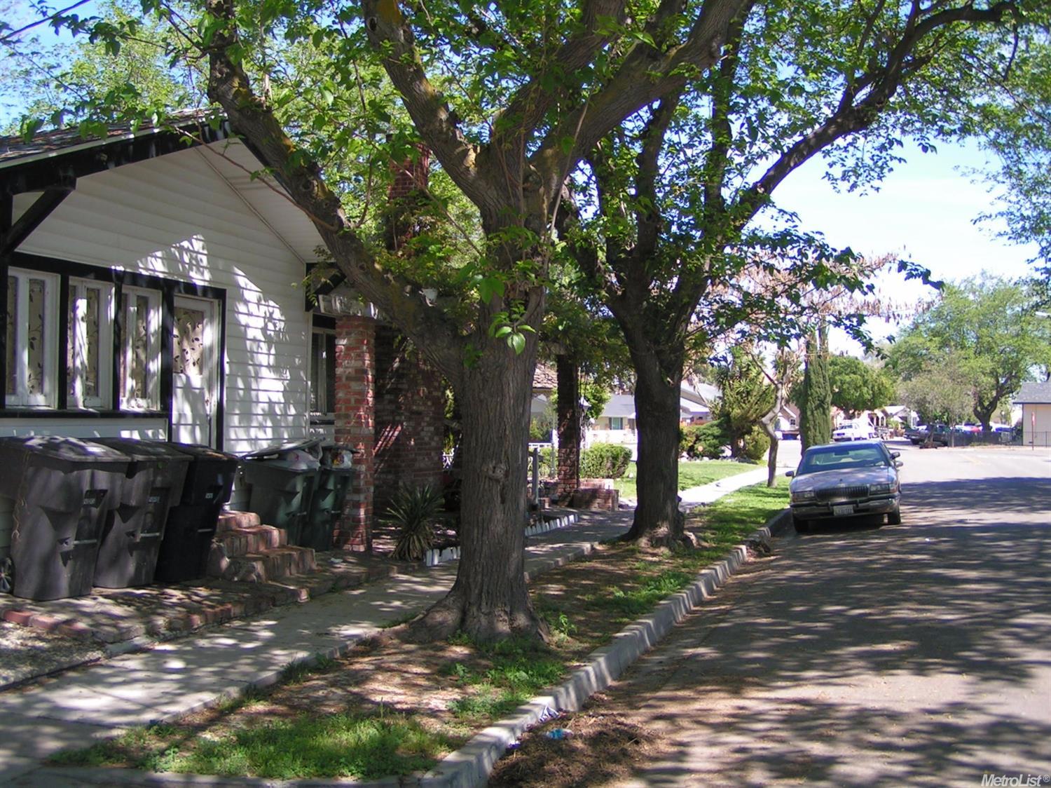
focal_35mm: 38
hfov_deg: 49.0
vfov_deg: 37.7
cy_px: 394
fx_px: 1153
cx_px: 526
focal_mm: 5.8
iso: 50
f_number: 2.8
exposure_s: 1/400
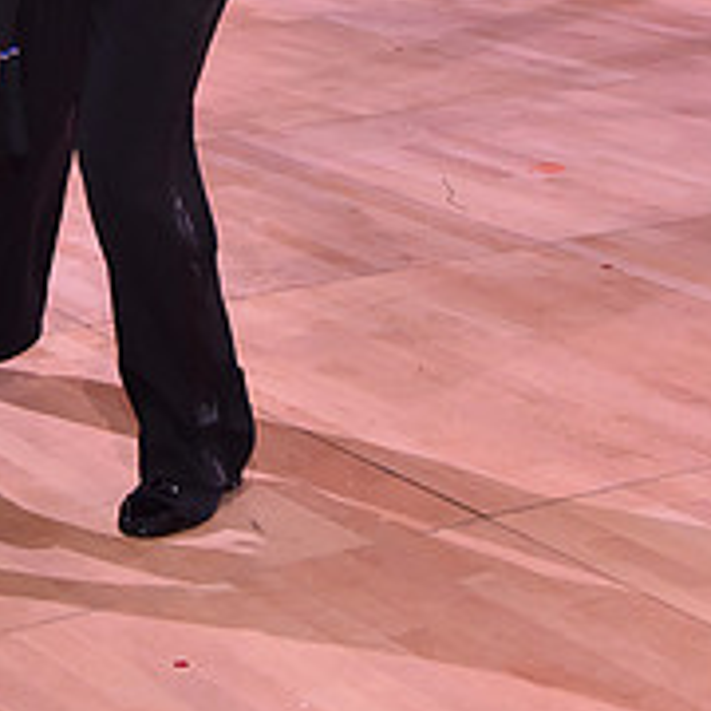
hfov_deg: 13.6
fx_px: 2928
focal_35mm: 126
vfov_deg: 13.2
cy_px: -316
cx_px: -30
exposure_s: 1/250
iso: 2000
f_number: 5
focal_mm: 46
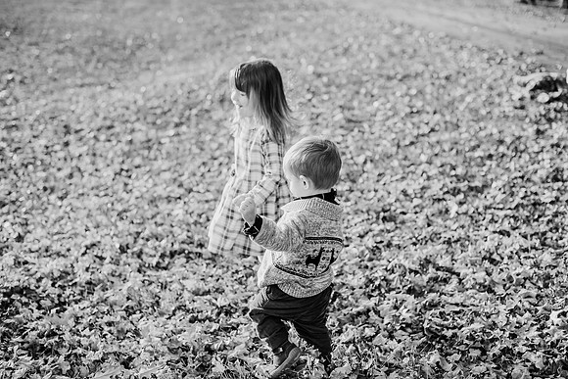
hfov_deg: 39.6
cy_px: 190
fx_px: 789
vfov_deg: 27.0
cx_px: 284
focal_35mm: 50
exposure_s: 1/1000
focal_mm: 50
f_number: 2.8
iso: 500
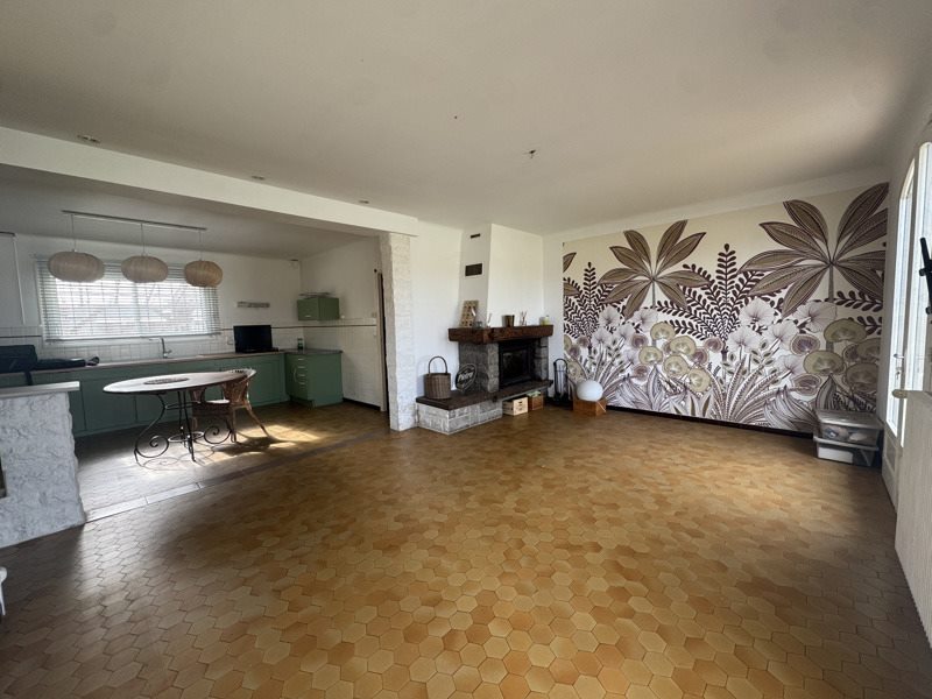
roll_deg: +1.7
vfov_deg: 85.7
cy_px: 350
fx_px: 377
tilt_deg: -4.3
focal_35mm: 14
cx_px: 466
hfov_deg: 102.1
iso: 80
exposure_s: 1/99
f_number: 2.2
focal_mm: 2.22
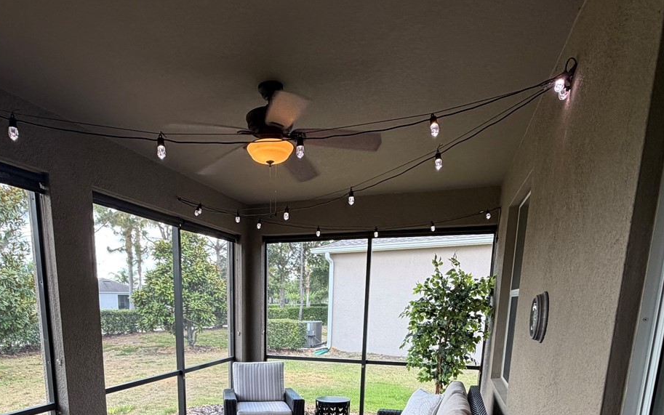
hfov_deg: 69.5
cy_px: 399
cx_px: 257
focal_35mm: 26
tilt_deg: -11.4
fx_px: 471
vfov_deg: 42.3
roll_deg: +0.1
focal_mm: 2.22
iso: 100
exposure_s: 1/121
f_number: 2.2
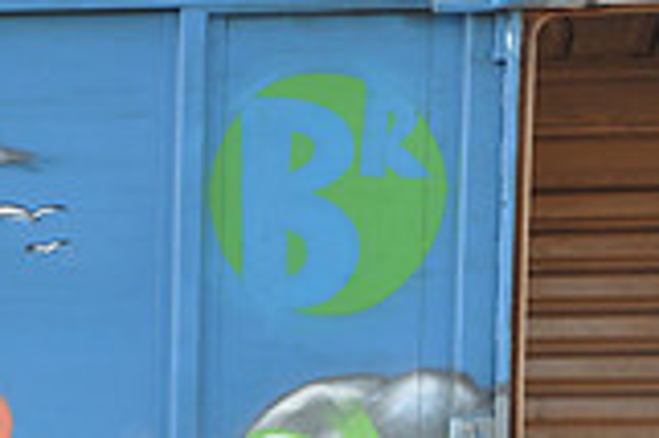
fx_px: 4440
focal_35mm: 243
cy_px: 702
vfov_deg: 5.6
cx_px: -434
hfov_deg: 8.2
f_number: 9
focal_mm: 45
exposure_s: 1/80
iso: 200
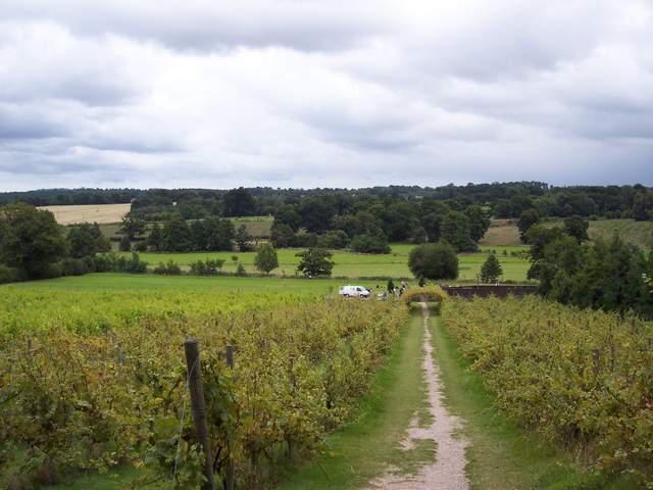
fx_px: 717
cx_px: 326
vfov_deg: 37.7
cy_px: 245
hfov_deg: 49.0
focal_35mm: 38
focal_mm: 8
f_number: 2.8
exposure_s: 1/700
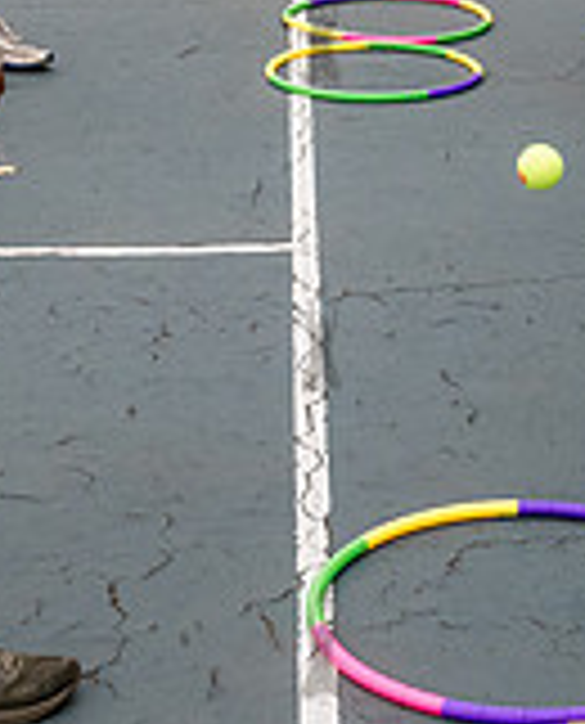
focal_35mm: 97
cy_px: 329
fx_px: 2087
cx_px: 537
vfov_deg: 19.7
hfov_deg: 15.7
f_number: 6.3
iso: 1600
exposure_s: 1/1250
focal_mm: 24
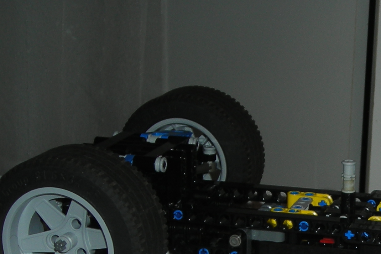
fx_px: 1100
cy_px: 239
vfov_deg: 13.0
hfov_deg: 18.9
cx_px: 407
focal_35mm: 104
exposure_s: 1/60
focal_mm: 6.3
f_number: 3.2
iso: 50
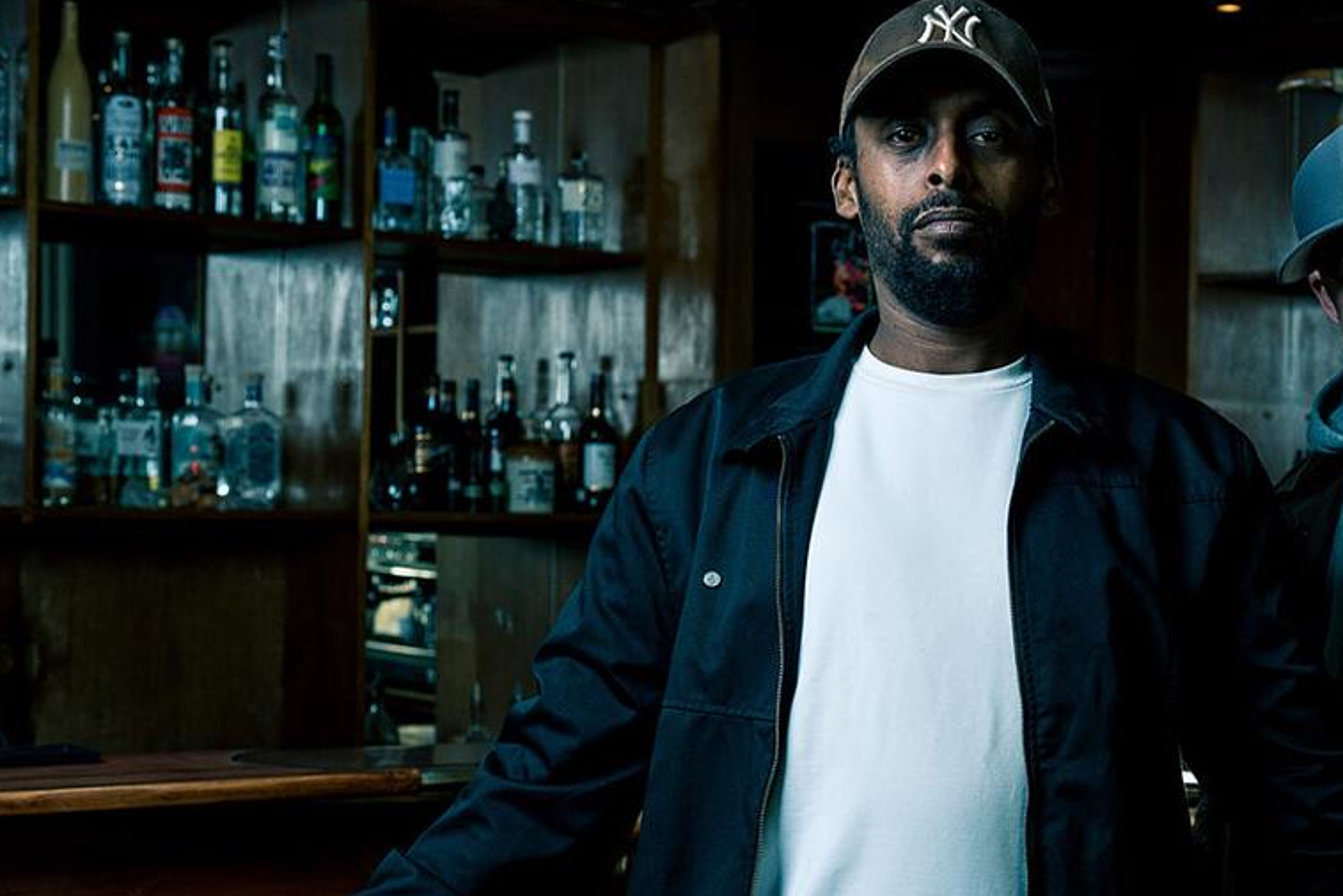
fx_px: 2761
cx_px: 1066
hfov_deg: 26.8
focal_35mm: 74
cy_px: 600
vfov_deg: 18.4
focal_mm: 35
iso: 500
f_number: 4
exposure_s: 1/160
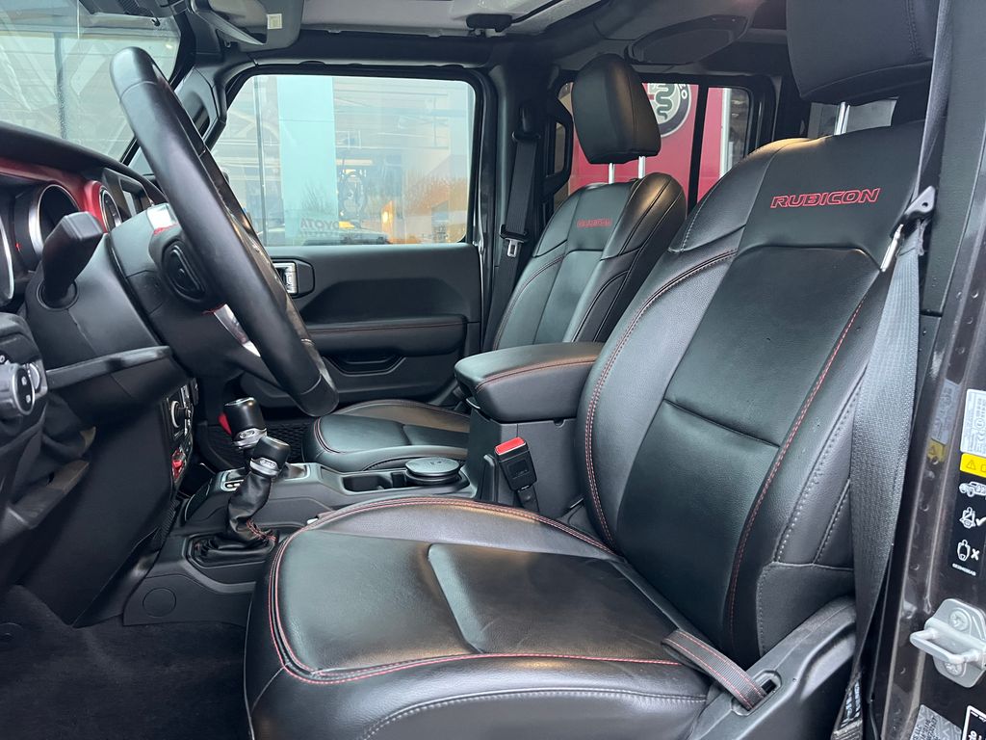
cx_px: 493
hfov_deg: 67.3
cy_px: 370
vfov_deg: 53.1
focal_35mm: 26
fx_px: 741
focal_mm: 5.1
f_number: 1.6
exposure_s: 1/45
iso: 500
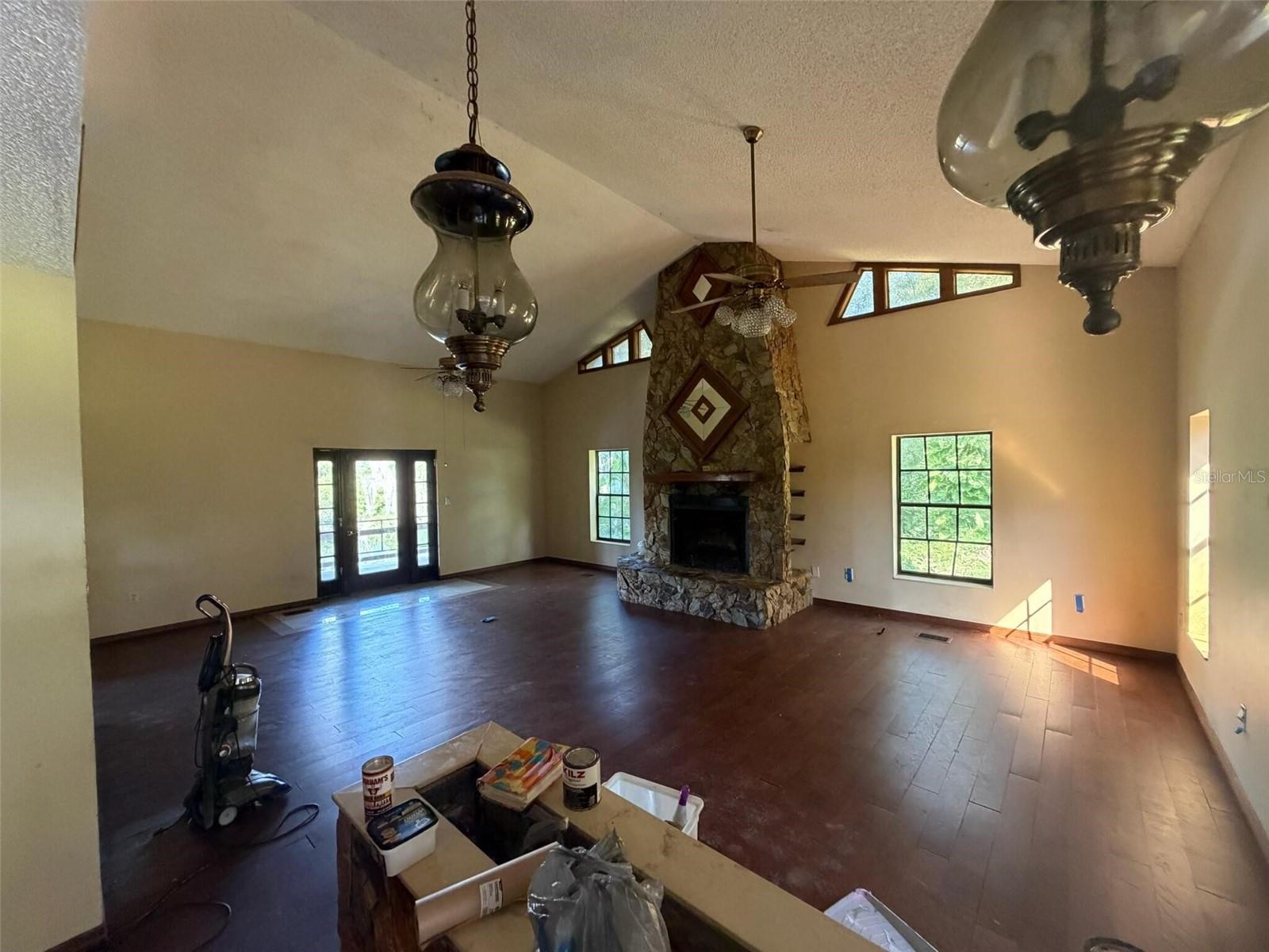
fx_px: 513
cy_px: 476
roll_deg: +0.5
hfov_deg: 102.1
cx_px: 634
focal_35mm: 14
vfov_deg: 85.7
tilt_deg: -1.7
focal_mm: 2.22
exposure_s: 1/60
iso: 500
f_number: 2.2
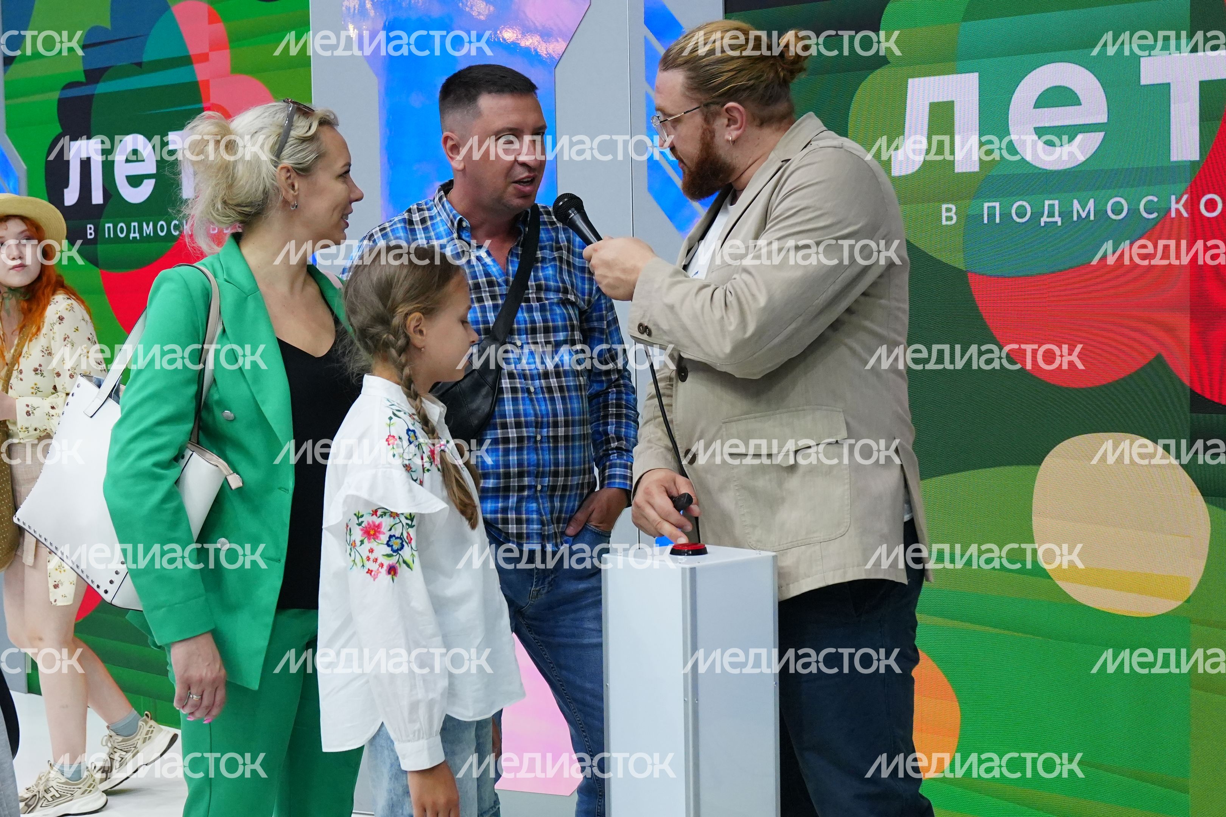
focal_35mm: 60
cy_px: 408
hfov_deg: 33.4
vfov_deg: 22.6
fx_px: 2043
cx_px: 613
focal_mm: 40
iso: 3200
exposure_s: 1/640
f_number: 5
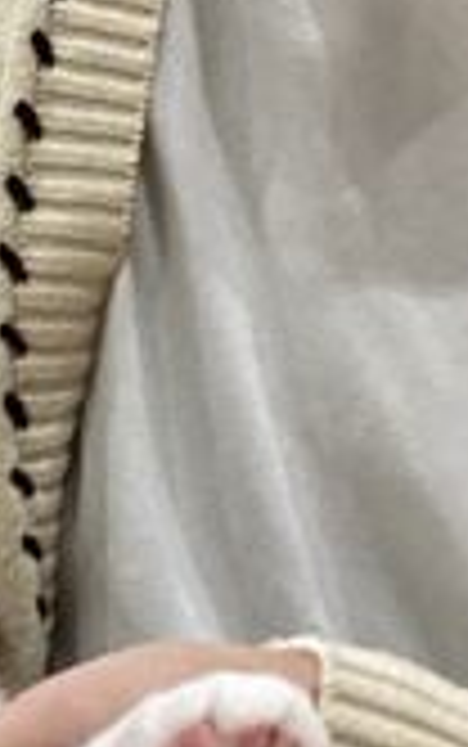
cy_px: 405
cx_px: -414
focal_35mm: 119
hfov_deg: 10.3
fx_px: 2424
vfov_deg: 17.5
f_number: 2.4
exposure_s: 1/50
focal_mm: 3.3
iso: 80
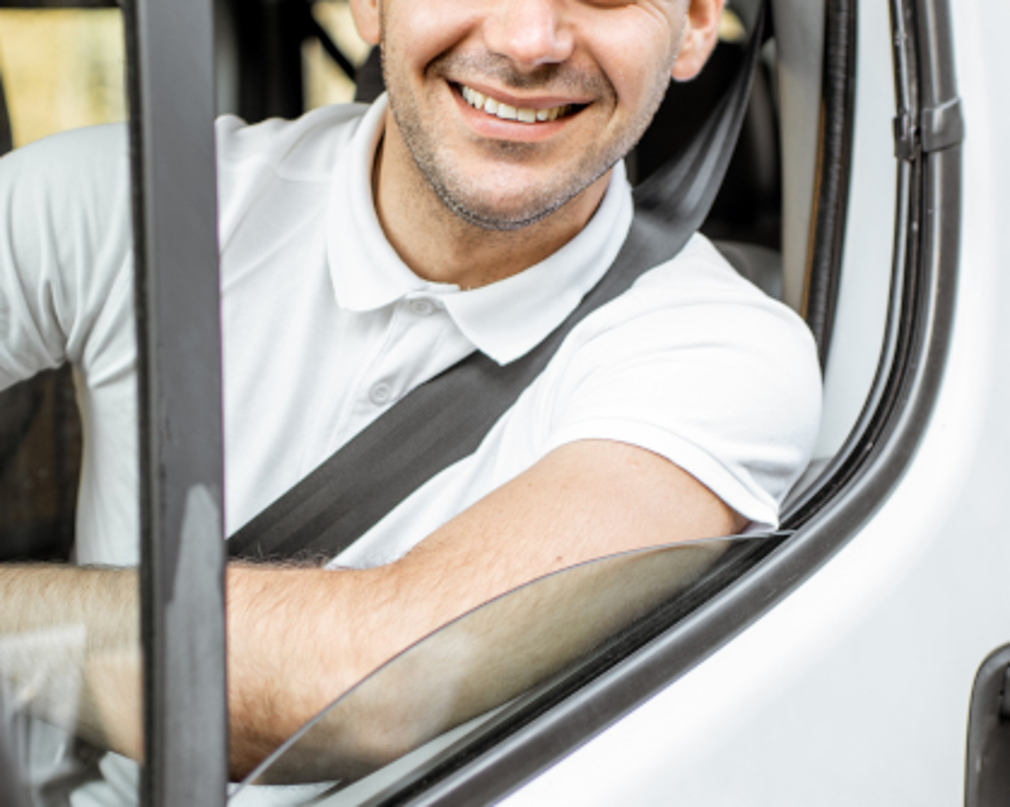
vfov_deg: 16.3
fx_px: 2809
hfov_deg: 20.3
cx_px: 354
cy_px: 501
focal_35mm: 94
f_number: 2.2
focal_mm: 35
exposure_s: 1/160
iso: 100
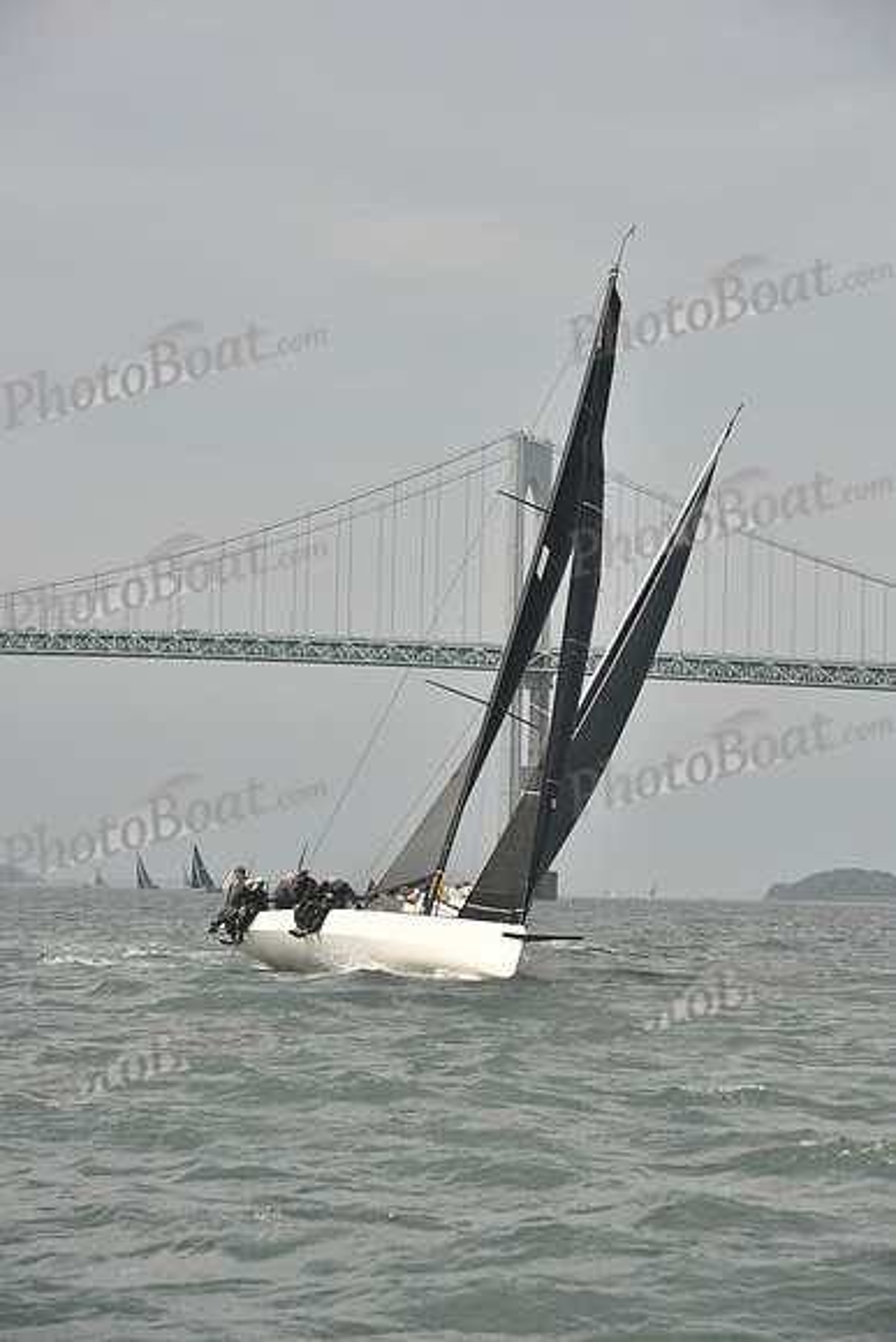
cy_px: 671
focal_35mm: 120
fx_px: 4477
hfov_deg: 11.4
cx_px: 448
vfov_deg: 17.1
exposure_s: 1/640
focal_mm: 120
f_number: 8
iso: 250
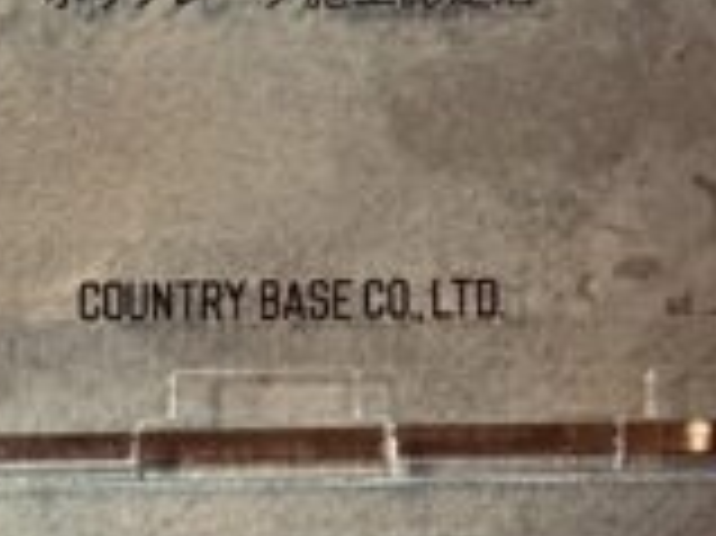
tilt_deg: -87.2
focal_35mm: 233
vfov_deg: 6.3
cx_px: 288
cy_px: -225
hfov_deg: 8.5
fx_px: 4816
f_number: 2.8
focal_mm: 9
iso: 250
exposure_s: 1/33
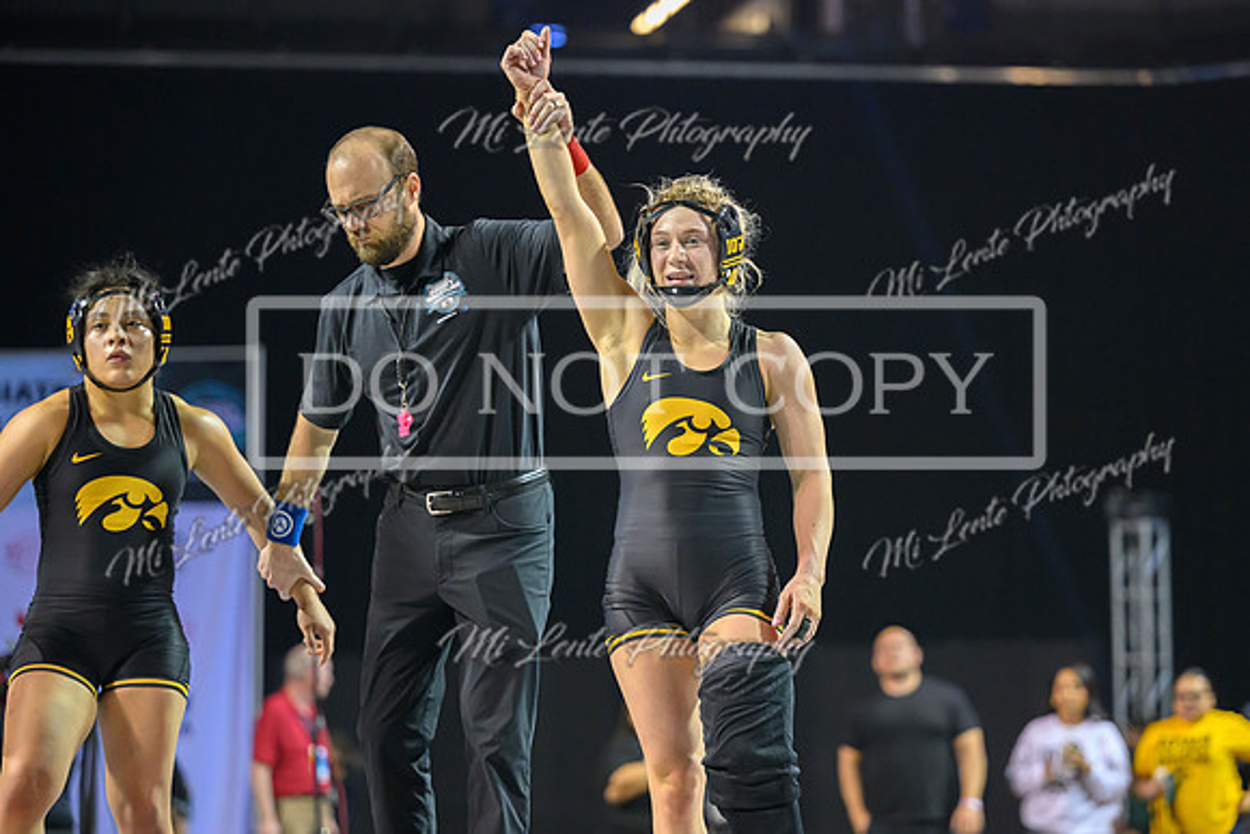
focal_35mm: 129
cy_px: 393
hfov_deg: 15.9
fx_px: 4482
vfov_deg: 10.6
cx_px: 655
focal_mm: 120
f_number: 2.8
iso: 5000
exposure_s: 1/800
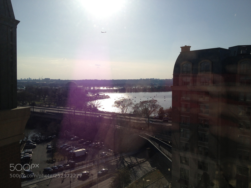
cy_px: 94
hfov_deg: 52.6
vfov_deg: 40.7
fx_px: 254
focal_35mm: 35
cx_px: 126
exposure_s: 1/3953
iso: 50
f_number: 2.4
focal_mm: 4.28
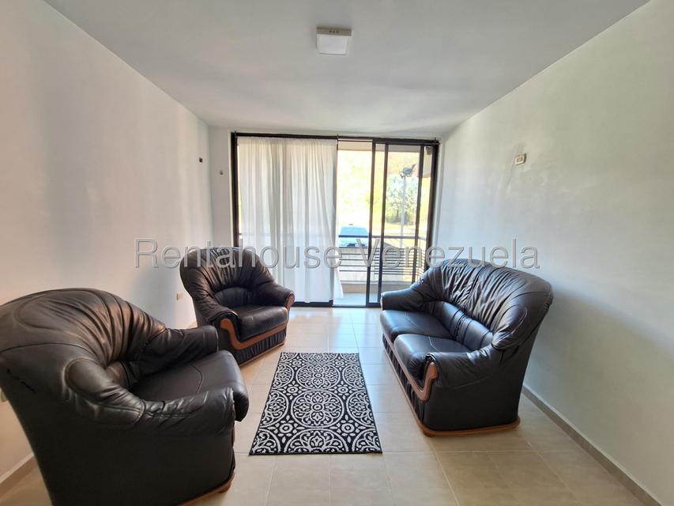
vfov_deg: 89.9
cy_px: 253
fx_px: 253
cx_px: 337
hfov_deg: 106.2
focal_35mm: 13
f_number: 2.2
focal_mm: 1.74
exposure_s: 1/40
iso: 80
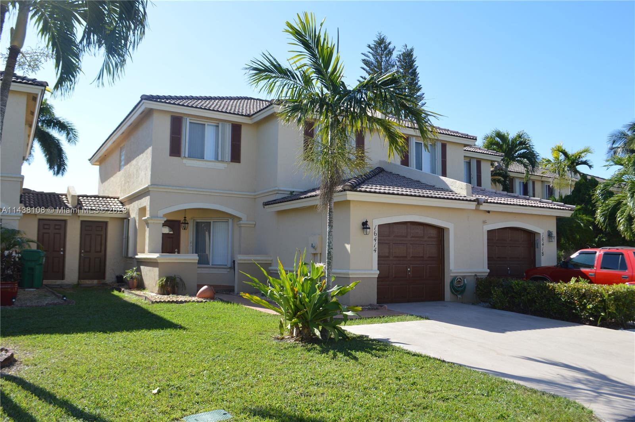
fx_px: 529
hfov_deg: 62.0
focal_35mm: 30
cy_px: 211
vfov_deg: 43.5
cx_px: 318
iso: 100
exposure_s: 1/200
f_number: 7.1
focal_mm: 20
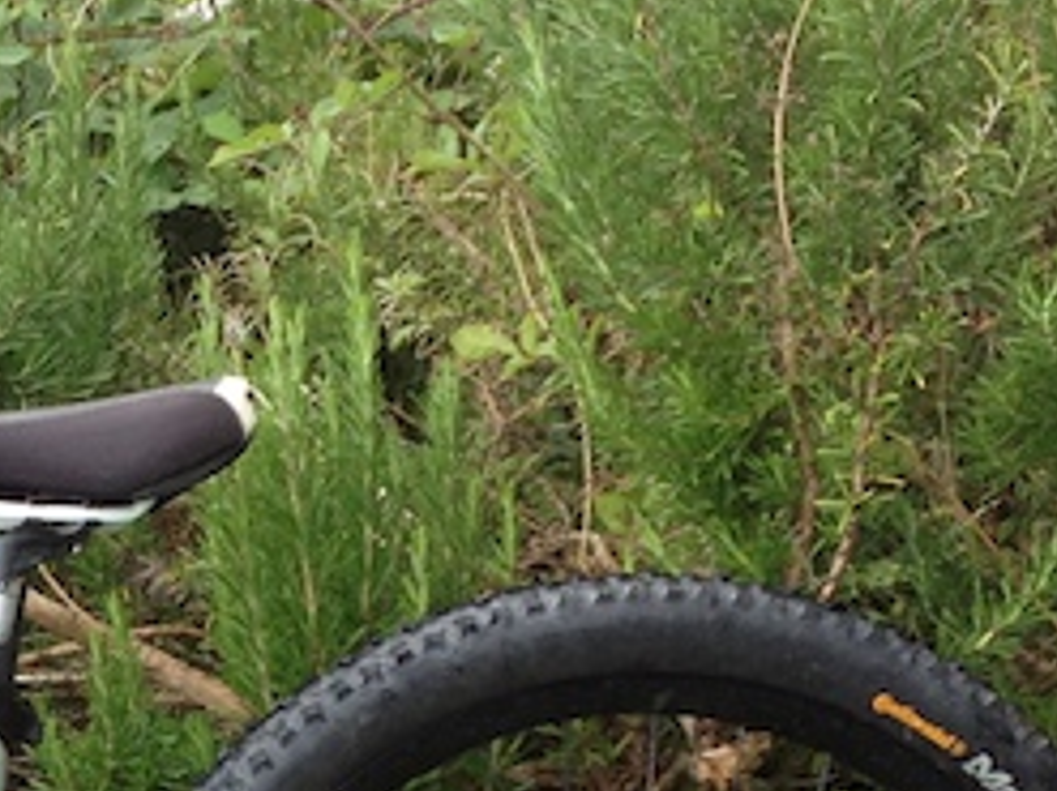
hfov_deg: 13.3
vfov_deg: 10.1
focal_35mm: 145
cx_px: -141
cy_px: 953
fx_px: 4425
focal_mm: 4.28
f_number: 2.4
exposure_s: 1/263
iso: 50
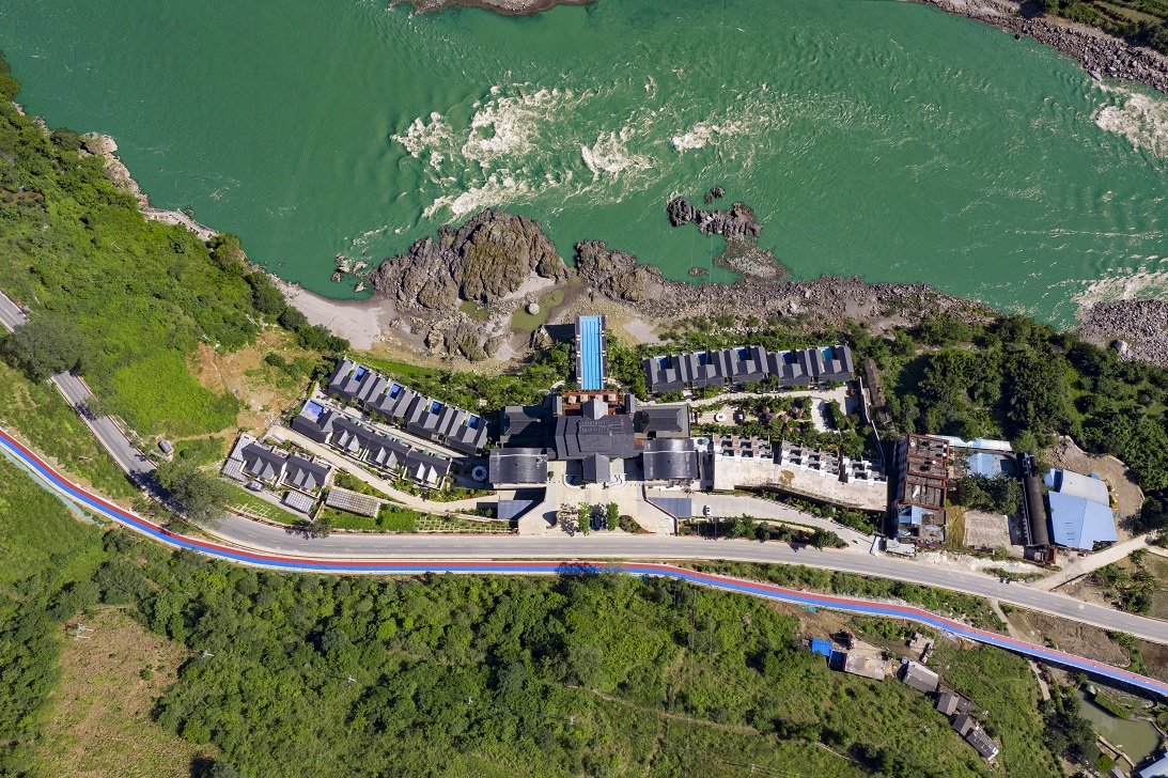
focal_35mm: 28
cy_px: 389
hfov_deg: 65.5
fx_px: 908
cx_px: 584
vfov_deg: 46.4
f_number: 5.6
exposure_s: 1/400
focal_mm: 10.26
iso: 100
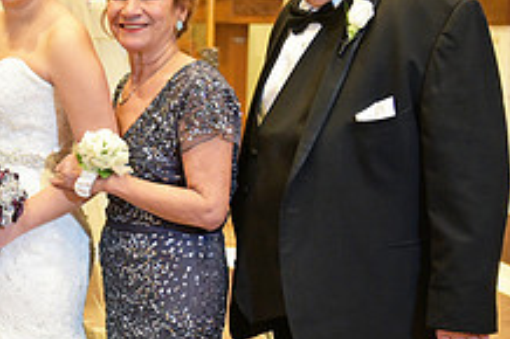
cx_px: -37
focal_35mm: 96
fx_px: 1359
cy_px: 111
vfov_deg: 14.2
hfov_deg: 20.4
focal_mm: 36
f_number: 2.8
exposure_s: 1/160
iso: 2000
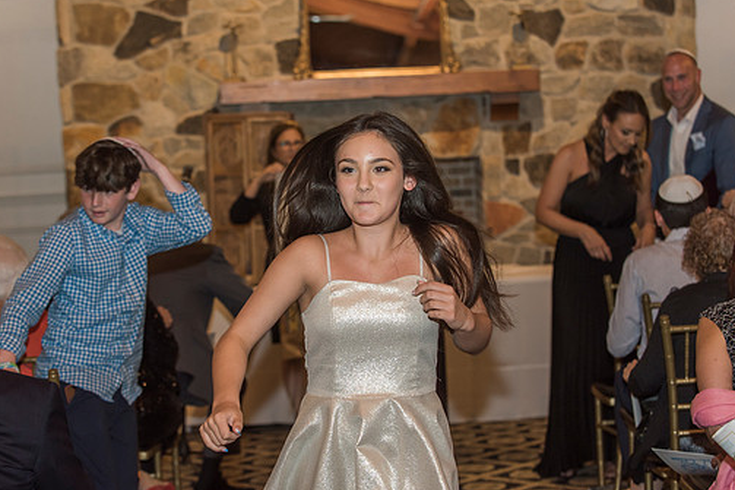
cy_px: 239
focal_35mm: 90
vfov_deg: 15.2
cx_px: 348
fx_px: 1837
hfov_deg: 22.6
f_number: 4
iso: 800
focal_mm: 78
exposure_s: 1/125
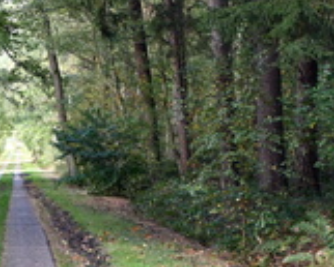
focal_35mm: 126
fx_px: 1246
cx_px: -37
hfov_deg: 14.9
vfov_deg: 12.2
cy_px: 218
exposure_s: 1/125
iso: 800
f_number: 5.3
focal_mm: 36
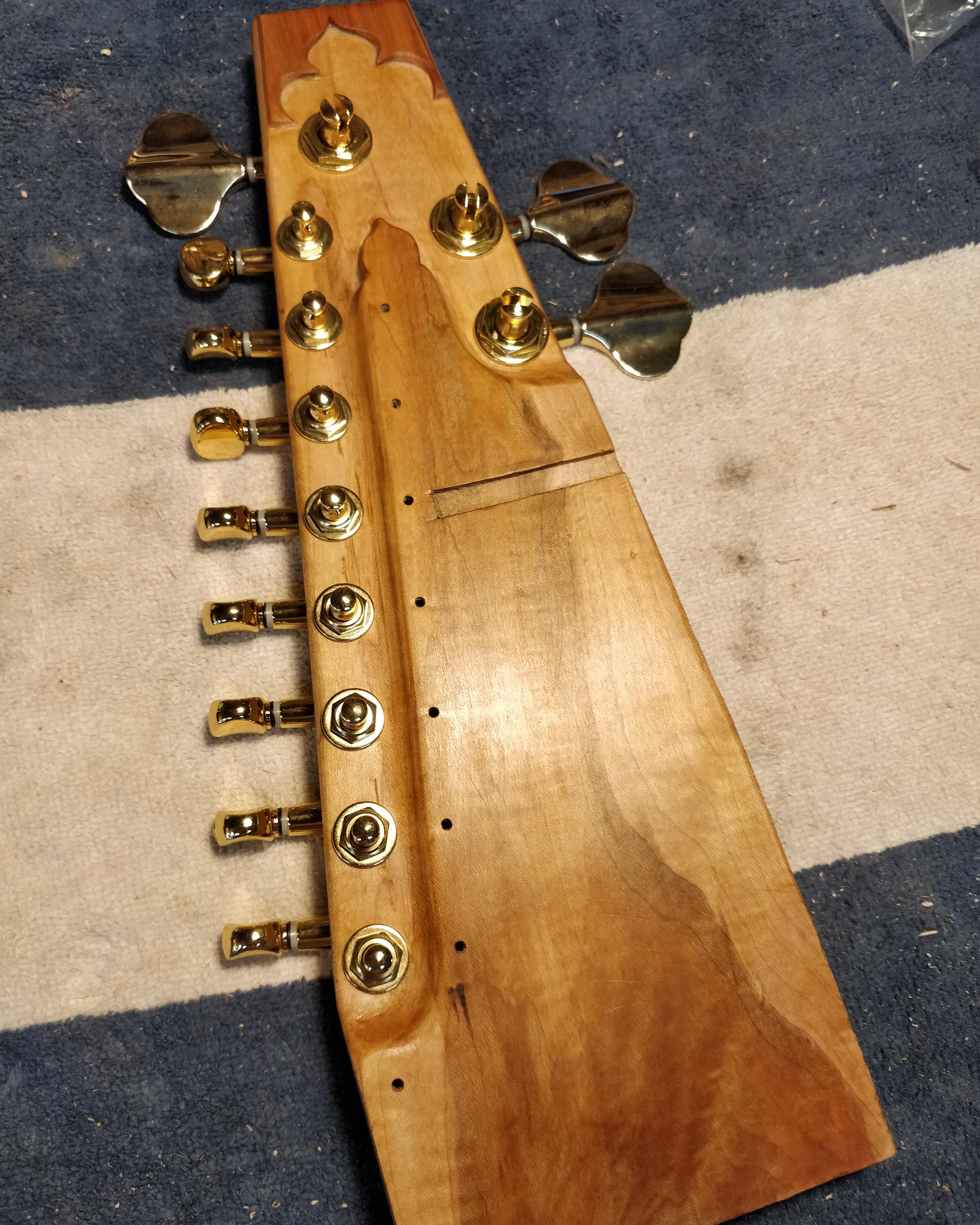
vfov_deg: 66.0
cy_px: 613
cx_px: 471
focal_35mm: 26
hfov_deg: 54.9
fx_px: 943
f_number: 1.7
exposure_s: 1/100
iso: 250
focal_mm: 4.1
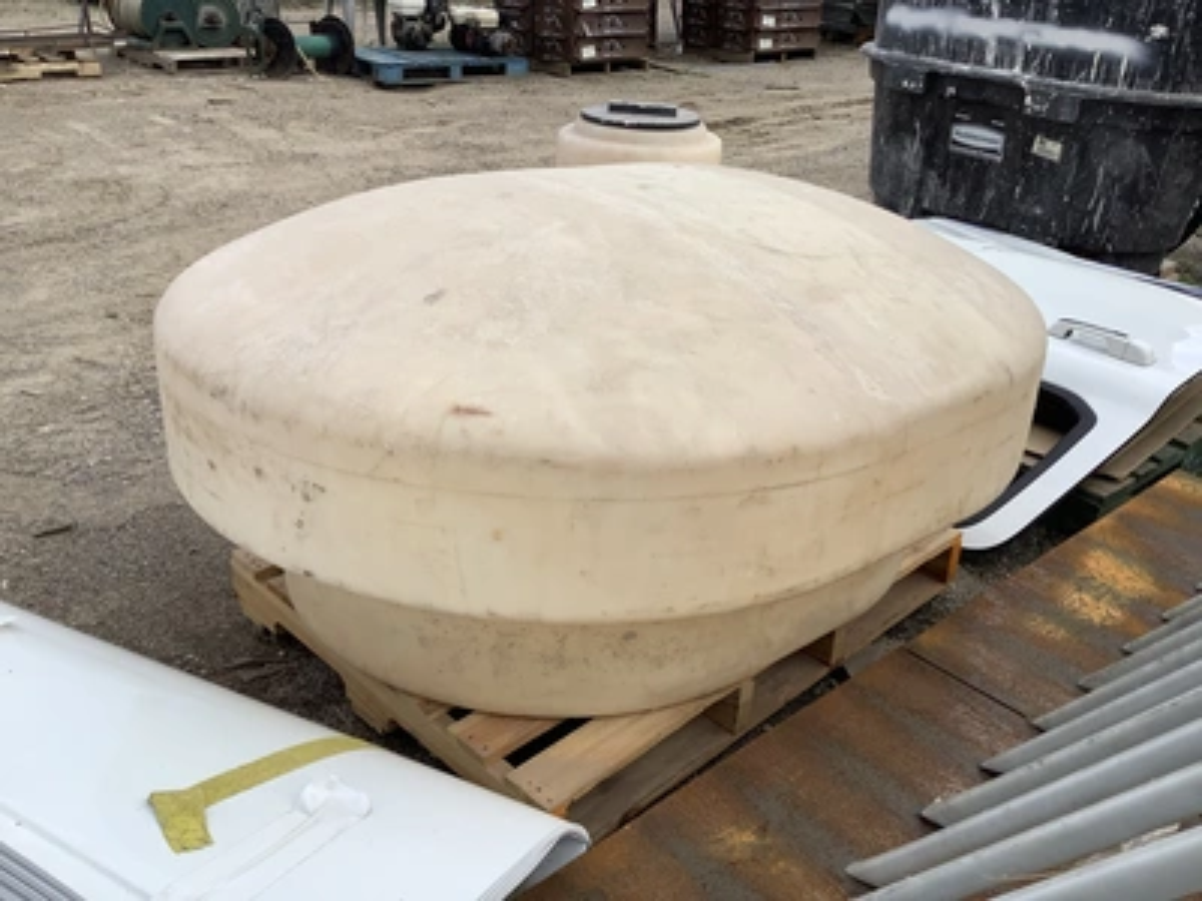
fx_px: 1076
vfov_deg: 45.4
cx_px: 601
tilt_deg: -27.0
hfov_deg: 58.4
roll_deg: -2.9
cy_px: 450
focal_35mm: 31
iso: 25
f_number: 2.4
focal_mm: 3.3
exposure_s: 1/936
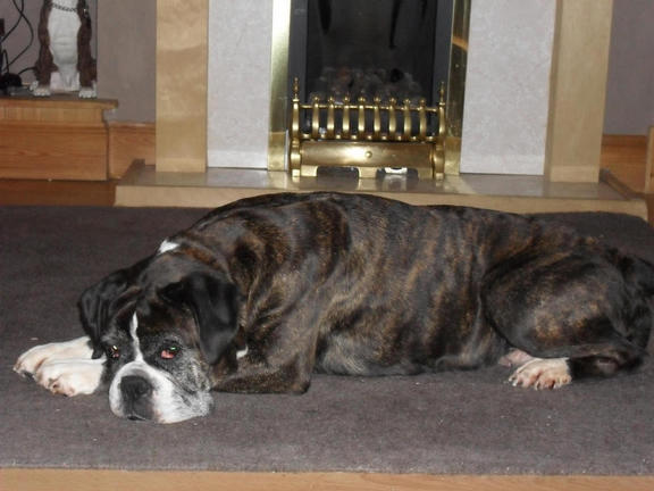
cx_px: 327
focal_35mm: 66
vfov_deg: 22.3
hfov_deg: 29.4
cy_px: 246
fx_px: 1247
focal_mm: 11.7
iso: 400
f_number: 4.6
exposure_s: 1/60
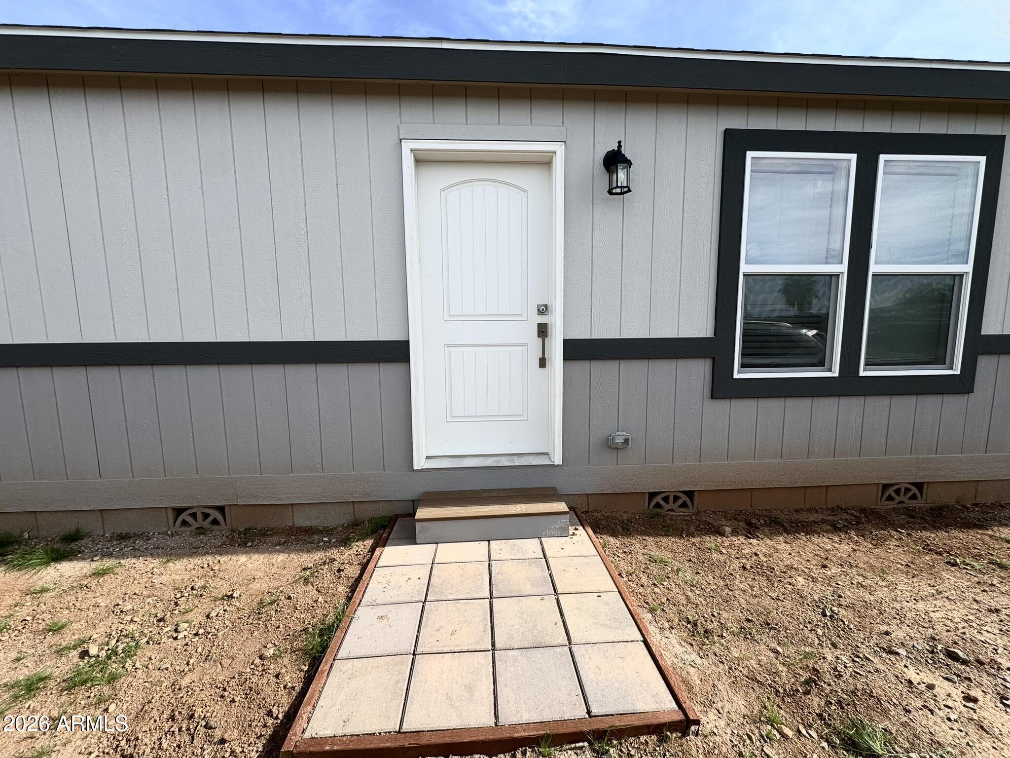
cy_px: 379
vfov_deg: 85.7
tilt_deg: -7.3
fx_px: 408
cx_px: 505
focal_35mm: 14
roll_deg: +1.5
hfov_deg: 102.1
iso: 40
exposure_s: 1/1217
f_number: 2.2
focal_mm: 2.22
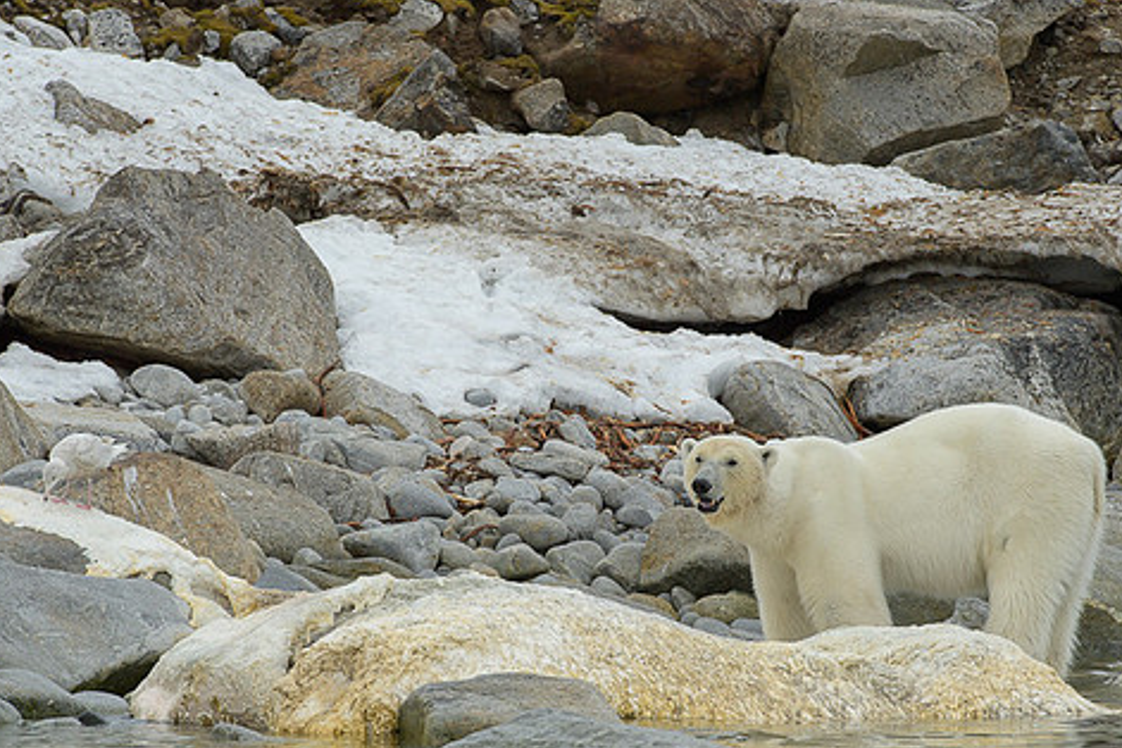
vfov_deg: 5.1
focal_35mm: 269
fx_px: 8383
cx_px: 594
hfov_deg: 7.7
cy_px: 452
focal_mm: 200
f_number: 10
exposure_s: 1/1000
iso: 800
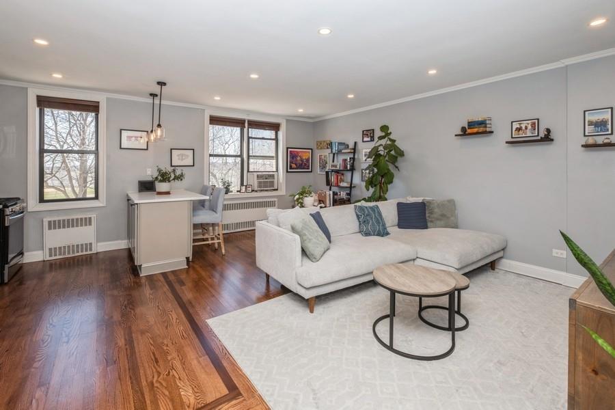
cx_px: 308
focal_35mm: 15
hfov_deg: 100.4
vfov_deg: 77.3
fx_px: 256
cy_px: 205
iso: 320
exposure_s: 1/60
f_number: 8
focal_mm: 10
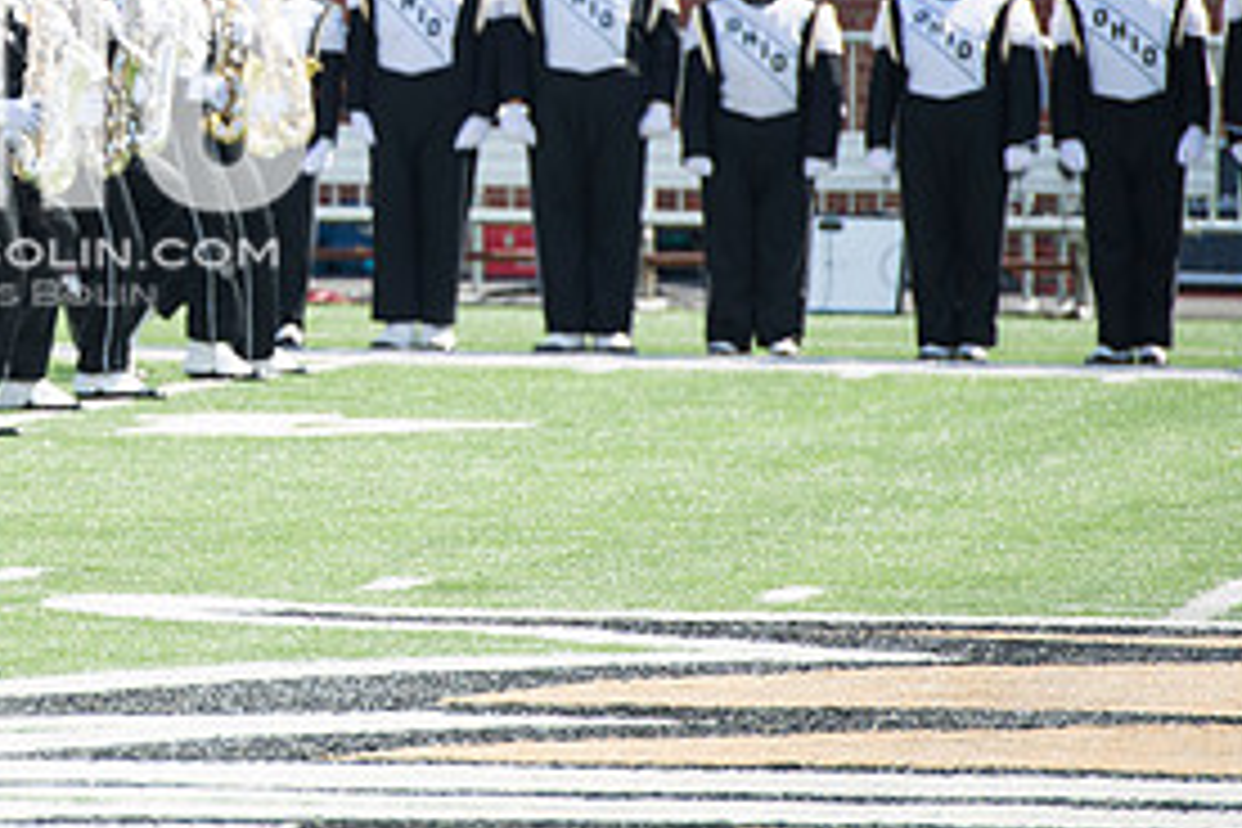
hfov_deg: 4.9
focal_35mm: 420
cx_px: -32
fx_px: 14489
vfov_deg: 3.3
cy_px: 90
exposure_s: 1/1000
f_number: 4.5
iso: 200
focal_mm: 200
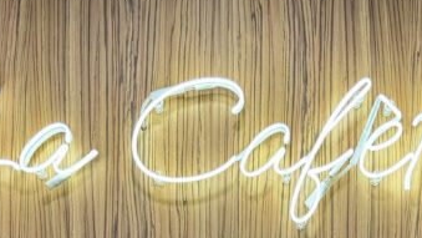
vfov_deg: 13.6
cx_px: 240
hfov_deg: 26.8
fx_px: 884
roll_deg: +1.1
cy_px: 440
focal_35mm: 79
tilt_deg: +1.2
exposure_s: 1/100
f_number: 1.78
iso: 80
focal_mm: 6.76
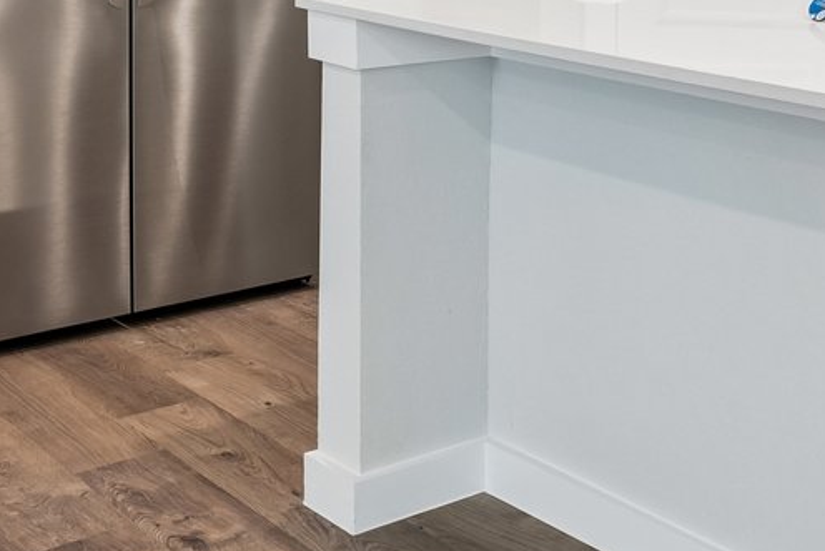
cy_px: -159
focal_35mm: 66
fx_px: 1513
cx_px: 742
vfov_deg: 19.1
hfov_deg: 29.3
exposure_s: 1/10
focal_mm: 16
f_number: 8
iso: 400
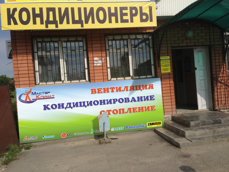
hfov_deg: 55.4
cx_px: 114
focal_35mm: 33
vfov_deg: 42.9
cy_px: 86
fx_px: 218
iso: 50
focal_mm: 4.12
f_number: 2.4
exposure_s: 1/4184
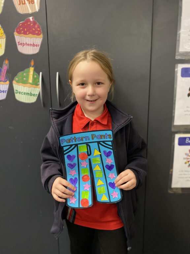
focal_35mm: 26
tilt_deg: -11.1
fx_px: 190
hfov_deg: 53.1
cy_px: 127
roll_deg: +0.3
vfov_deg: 67.3
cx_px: 95
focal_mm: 4.25
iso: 400
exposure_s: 1/33
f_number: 1.8
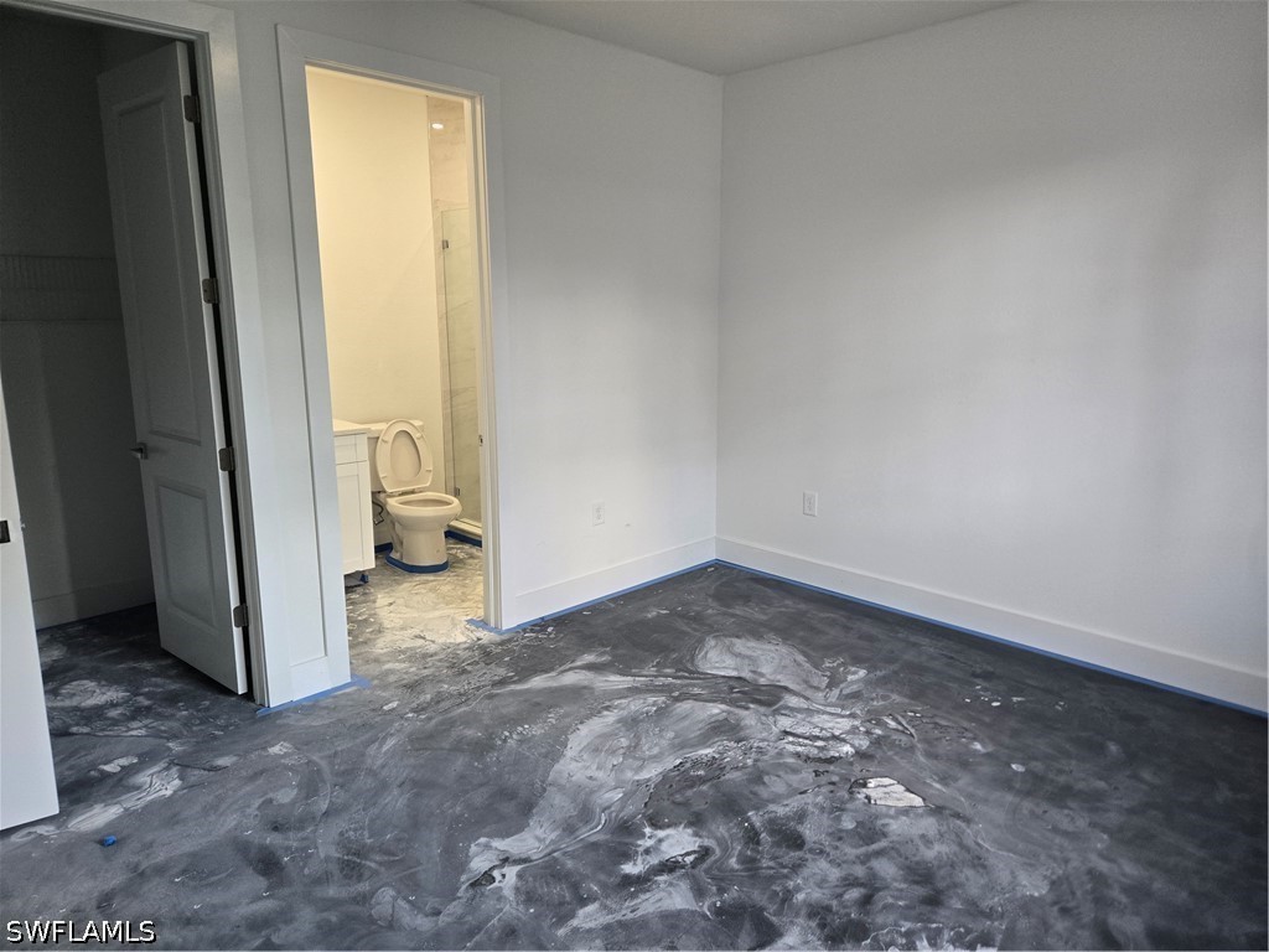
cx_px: 634
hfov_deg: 73.9
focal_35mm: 23
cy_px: 476
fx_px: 843
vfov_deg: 58.9
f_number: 1.8
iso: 250
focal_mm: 5.4
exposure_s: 1/120
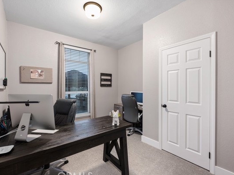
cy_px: 90
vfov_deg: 78.1
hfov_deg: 94.5
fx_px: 108
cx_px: 113
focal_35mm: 16
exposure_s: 2
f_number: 8
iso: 500
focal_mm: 14
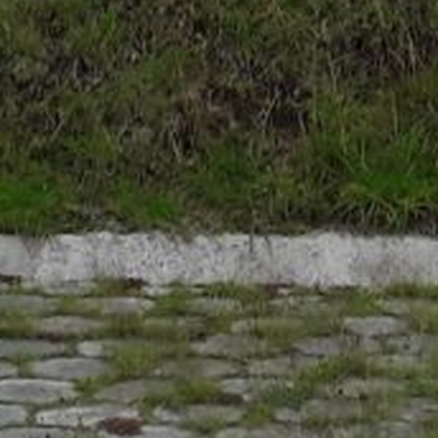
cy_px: -438
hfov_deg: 10.7
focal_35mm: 163
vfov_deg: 9.9
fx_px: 2333
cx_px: 349
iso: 40
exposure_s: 1/866
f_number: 2.2
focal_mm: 3.3
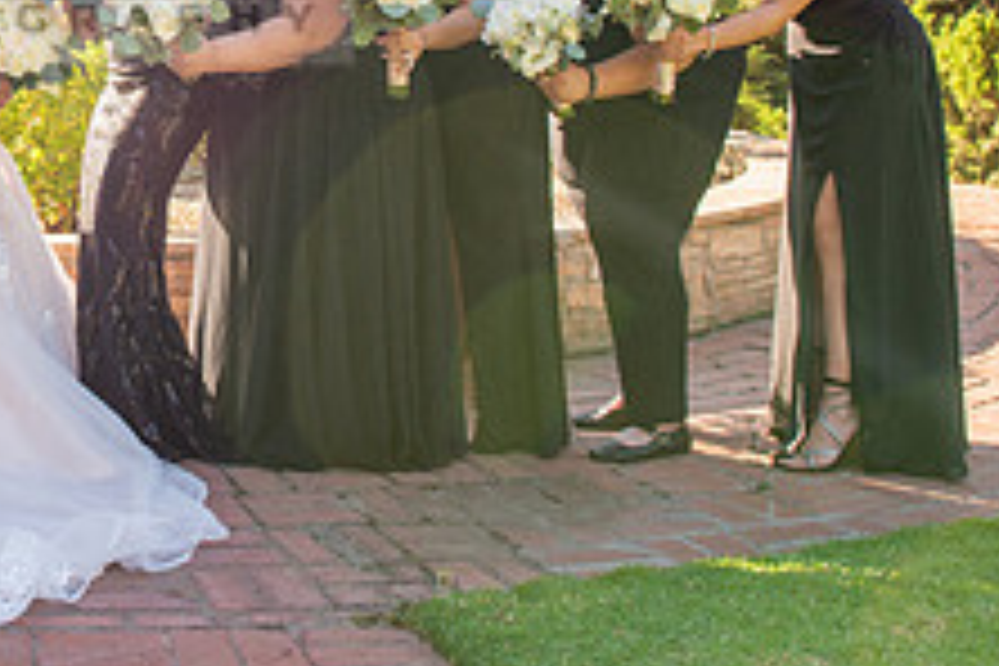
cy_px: -43
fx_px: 1887
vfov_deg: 19.3
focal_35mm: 68
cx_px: -27
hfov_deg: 27.7
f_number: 5.6
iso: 200
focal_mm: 26
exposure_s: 1/250
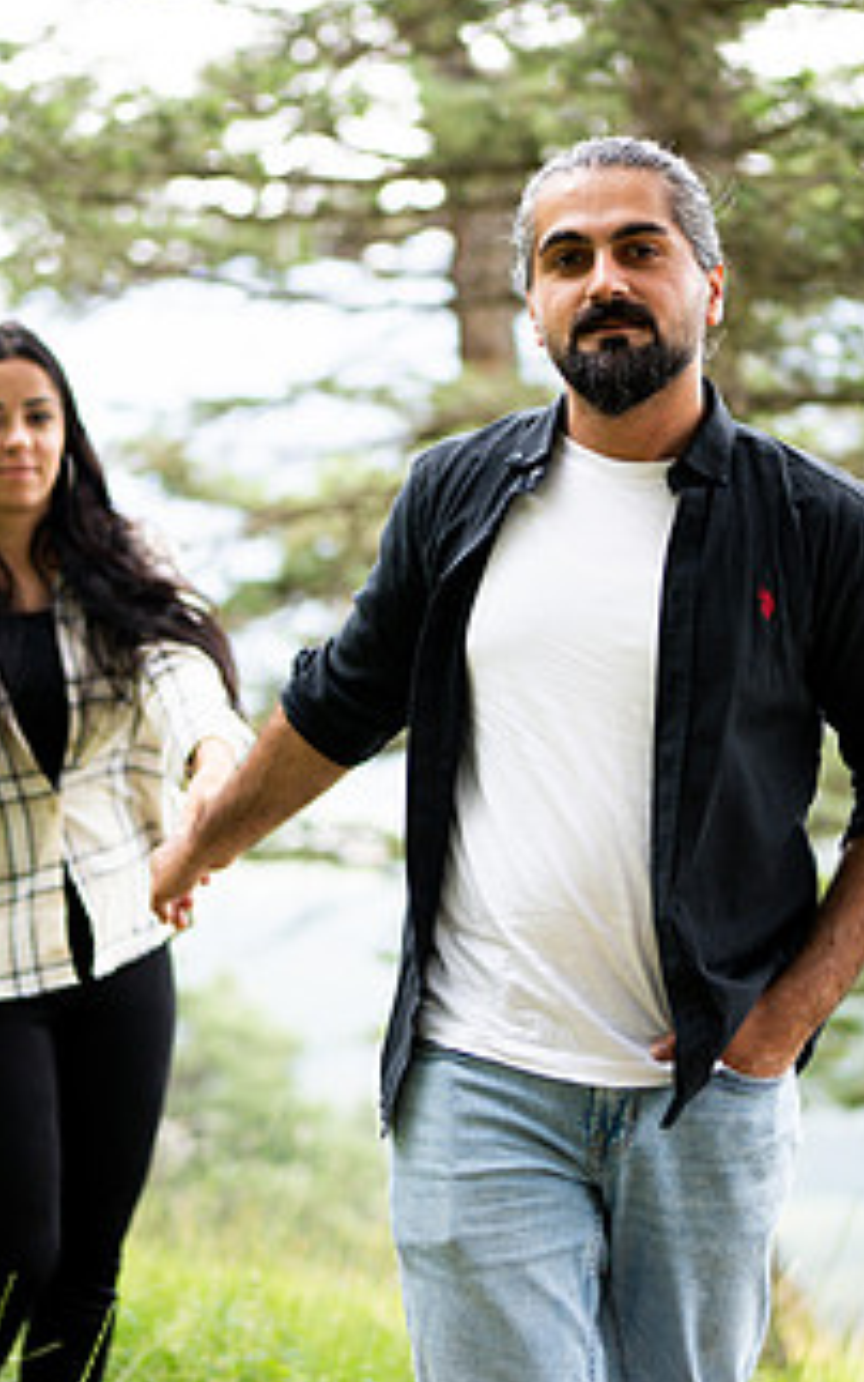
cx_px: 514
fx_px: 2674
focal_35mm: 71
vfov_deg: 28.9
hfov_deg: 18.3
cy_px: 578
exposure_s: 1/3200
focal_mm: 35
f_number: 1.2
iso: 200
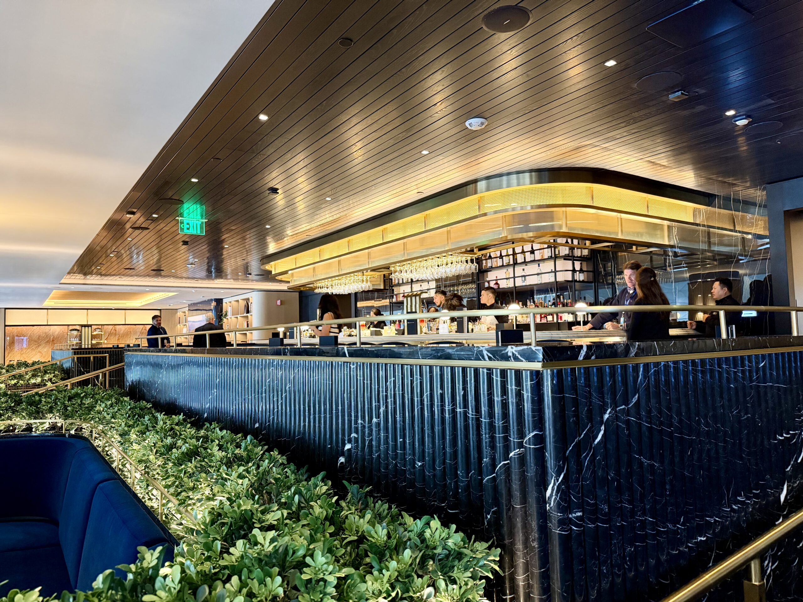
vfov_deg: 56.8
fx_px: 557
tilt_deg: +3.7
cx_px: 402
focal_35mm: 24
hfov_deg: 71.6
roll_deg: +1.3
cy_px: 301
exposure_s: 1/58
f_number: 1.78
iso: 640
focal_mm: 6.76
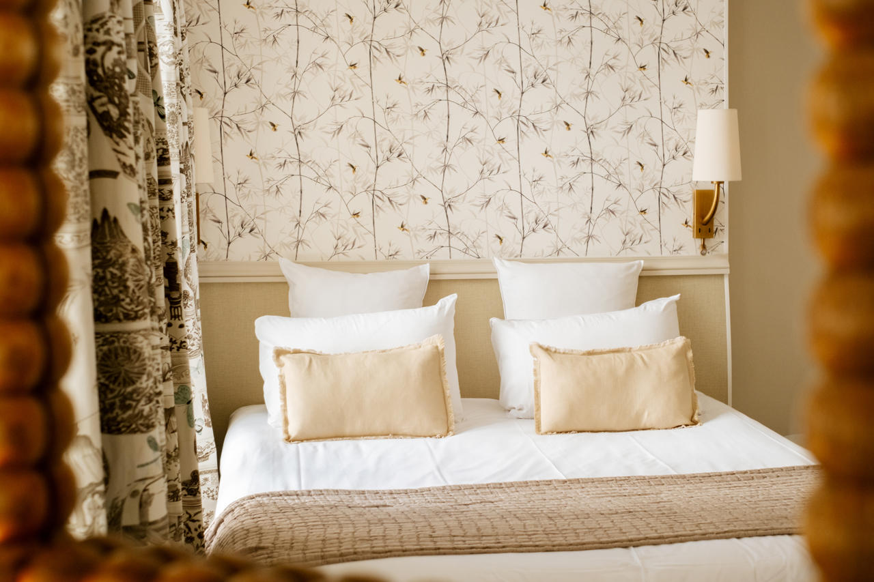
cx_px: 437
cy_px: 291
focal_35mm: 53
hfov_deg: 37.5
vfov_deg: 25.5
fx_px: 1286
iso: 640
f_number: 4.5
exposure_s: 1/160
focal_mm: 35
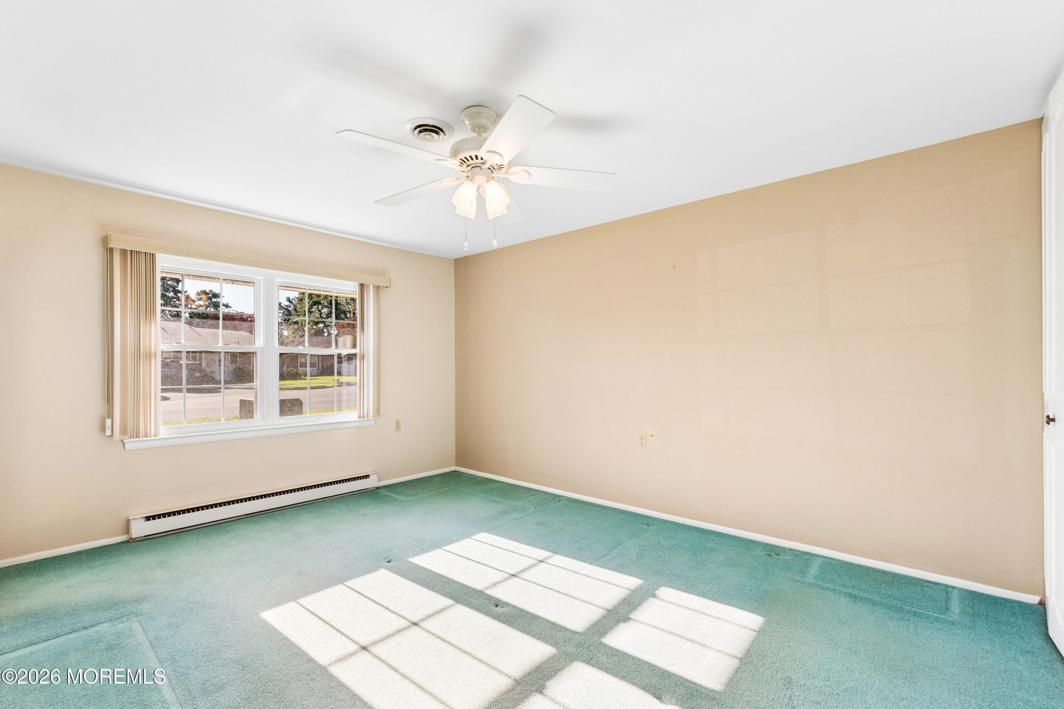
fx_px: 443
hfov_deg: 100.4
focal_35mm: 15
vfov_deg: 77.3
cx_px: 532
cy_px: 354
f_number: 7.1
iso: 1250
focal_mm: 15
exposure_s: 1/500
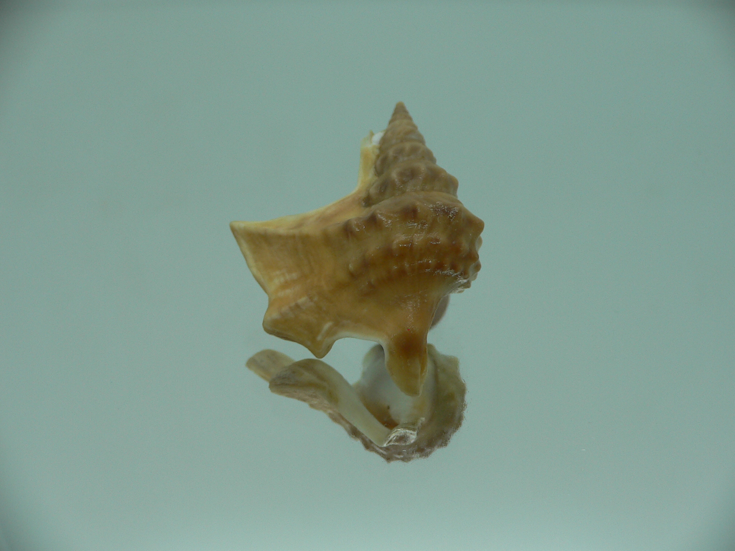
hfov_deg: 52.6
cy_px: 276
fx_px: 743
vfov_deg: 40.7
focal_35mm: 35
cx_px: 368
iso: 80
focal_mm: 4.6
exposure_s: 1/80
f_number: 2.8
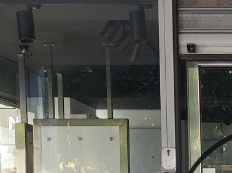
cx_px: 280
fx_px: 851
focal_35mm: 127
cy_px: 246
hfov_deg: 15.0
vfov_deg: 11.3
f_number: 1.8
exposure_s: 1/120
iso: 125
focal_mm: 5.23
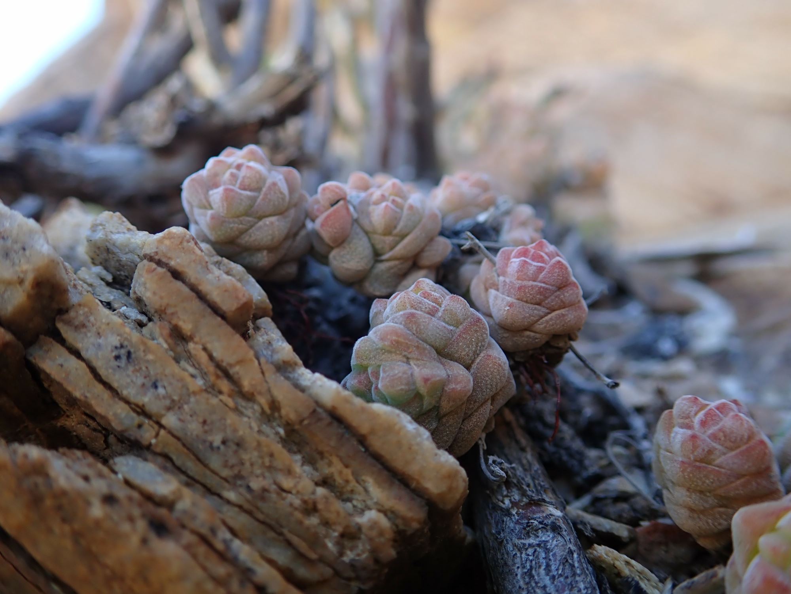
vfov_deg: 46.8
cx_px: 396
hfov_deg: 60.0
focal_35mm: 30
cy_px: 297
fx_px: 686
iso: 100
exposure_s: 1/125
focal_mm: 5.5
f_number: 2.3
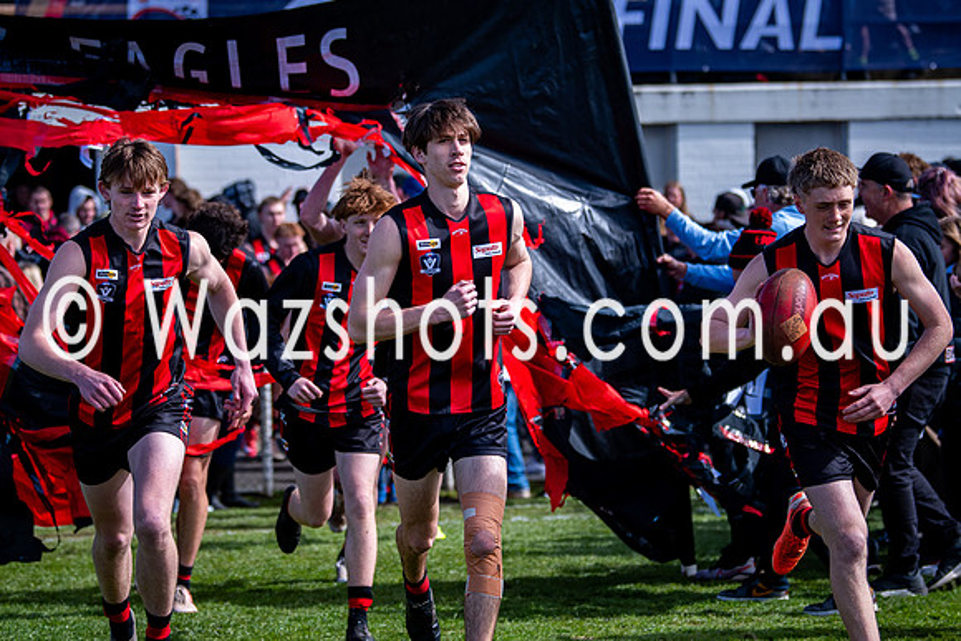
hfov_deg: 12.5
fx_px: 4379
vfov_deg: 8.4
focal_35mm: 164
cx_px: 434
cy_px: 272
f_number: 2.8
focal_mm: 95
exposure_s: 1/2000
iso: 180
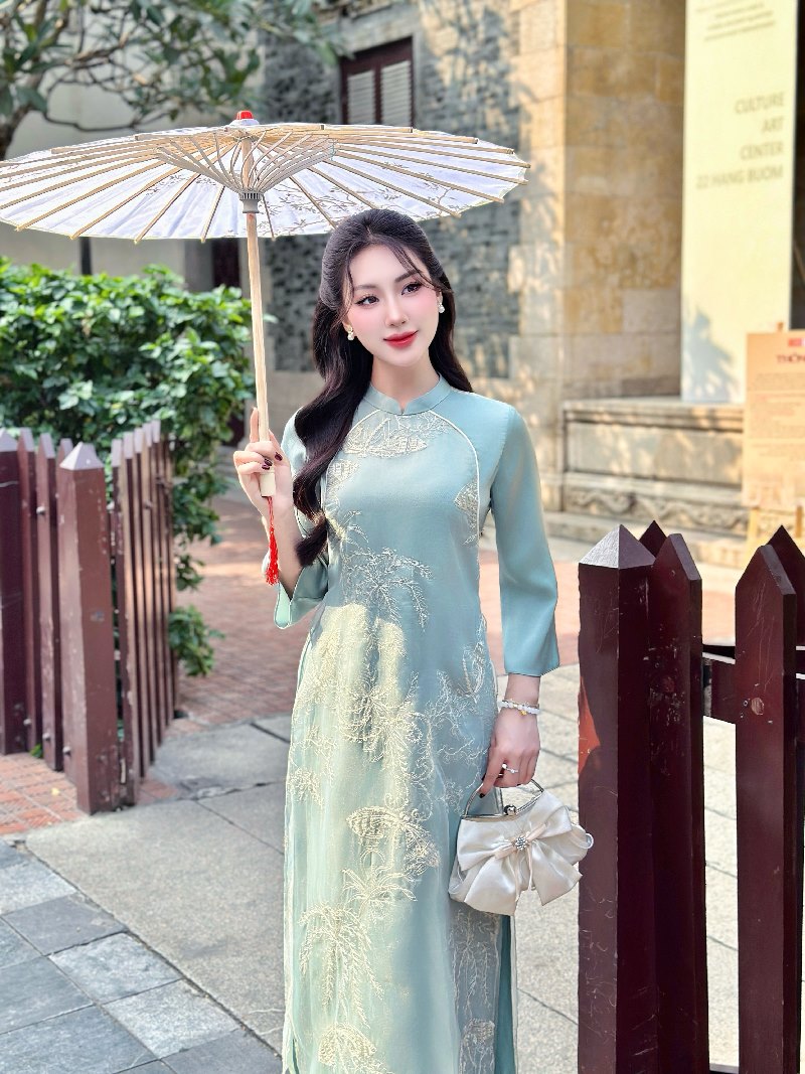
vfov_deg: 39.7
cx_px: 402
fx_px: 1489
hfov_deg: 30.3
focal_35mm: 48
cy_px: 537
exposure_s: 1/1272
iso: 80
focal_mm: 6.86
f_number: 1.78
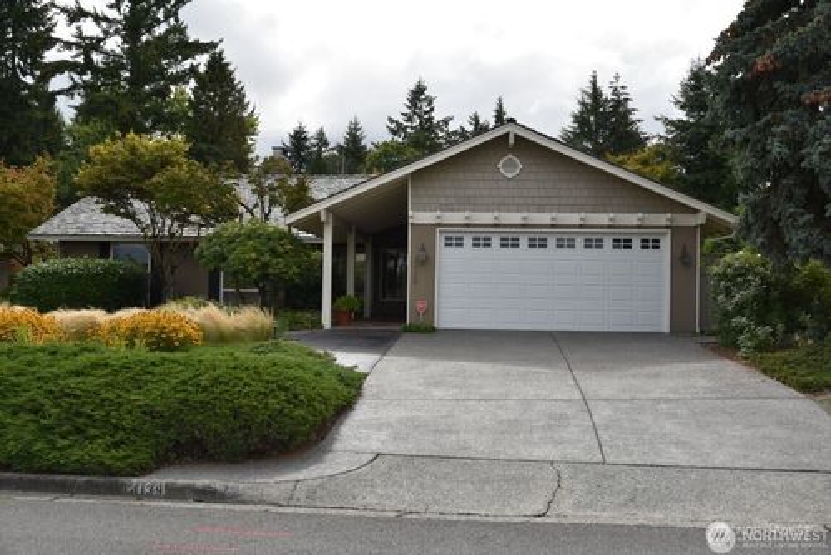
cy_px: 278
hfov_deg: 54.4
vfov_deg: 37.9
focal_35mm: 35
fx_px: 808
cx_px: 416
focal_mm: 35
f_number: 8
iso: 100
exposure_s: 1/200
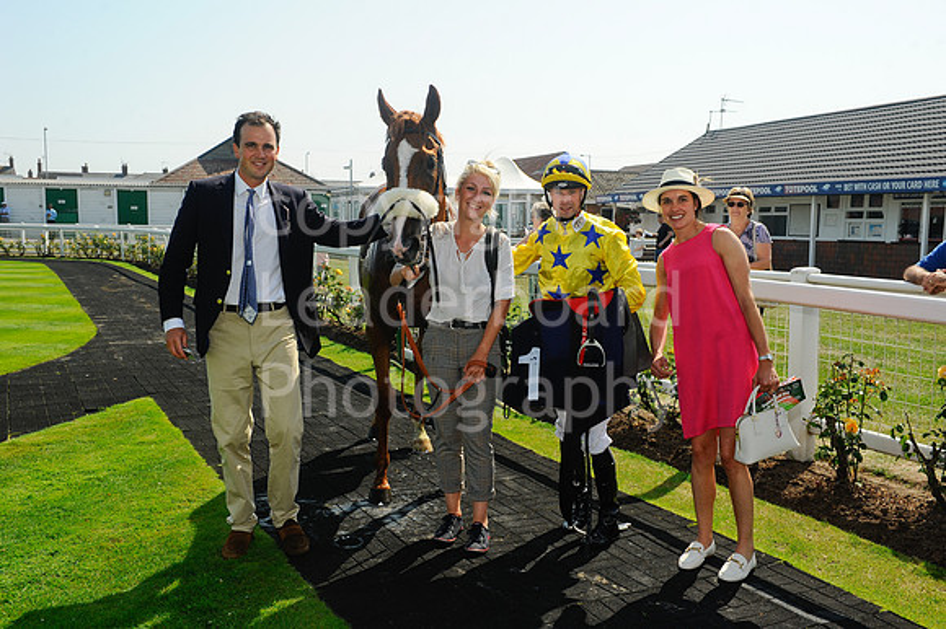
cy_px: 314
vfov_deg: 38.8
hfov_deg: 55.8
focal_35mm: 34
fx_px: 893
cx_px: 473
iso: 400
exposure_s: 1/1250
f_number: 7.1
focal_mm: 34
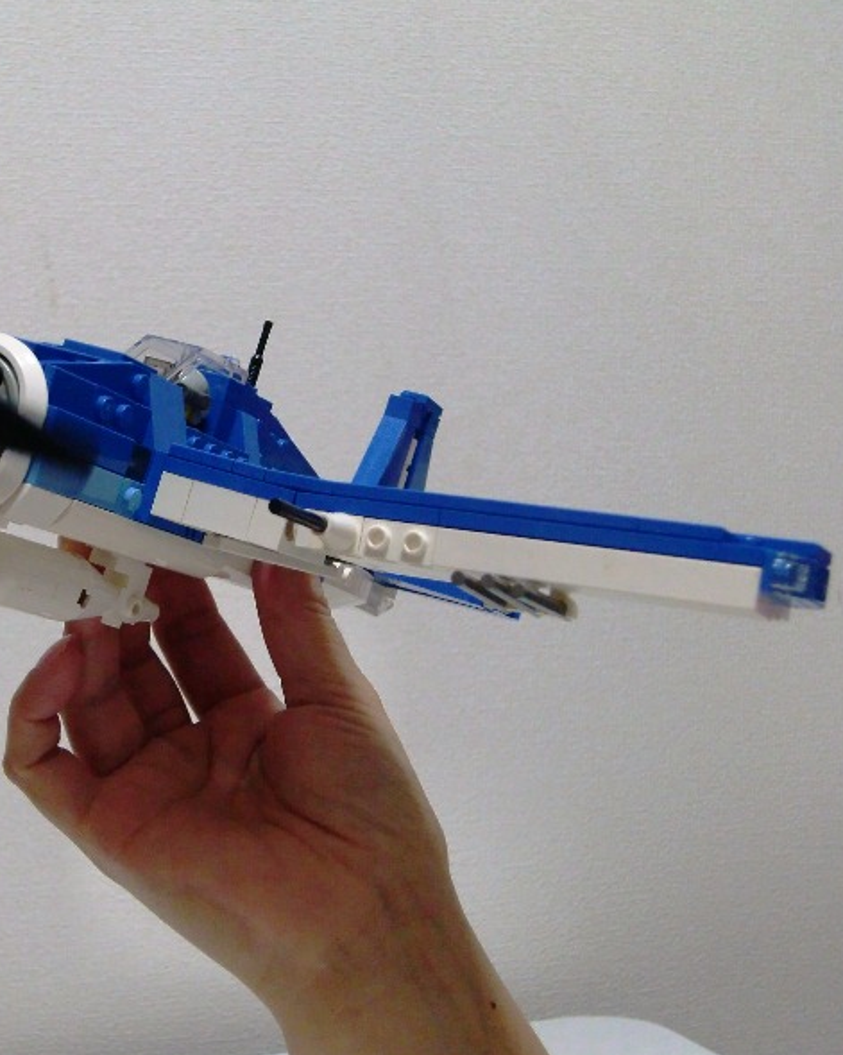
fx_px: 1903
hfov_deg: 24.5
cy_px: 523
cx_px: 143
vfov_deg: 31.0
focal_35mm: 61
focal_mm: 8.2
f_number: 3.3
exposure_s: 1/80
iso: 400
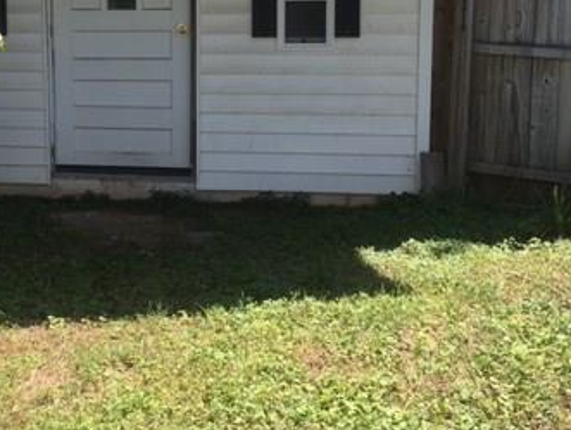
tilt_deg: -4.9
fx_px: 925
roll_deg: +1.6
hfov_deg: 33.4
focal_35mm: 56
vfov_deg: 25.4
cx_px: 117
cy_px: 52
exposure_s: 1/699
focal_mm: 4.15
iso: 25
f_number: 2.2
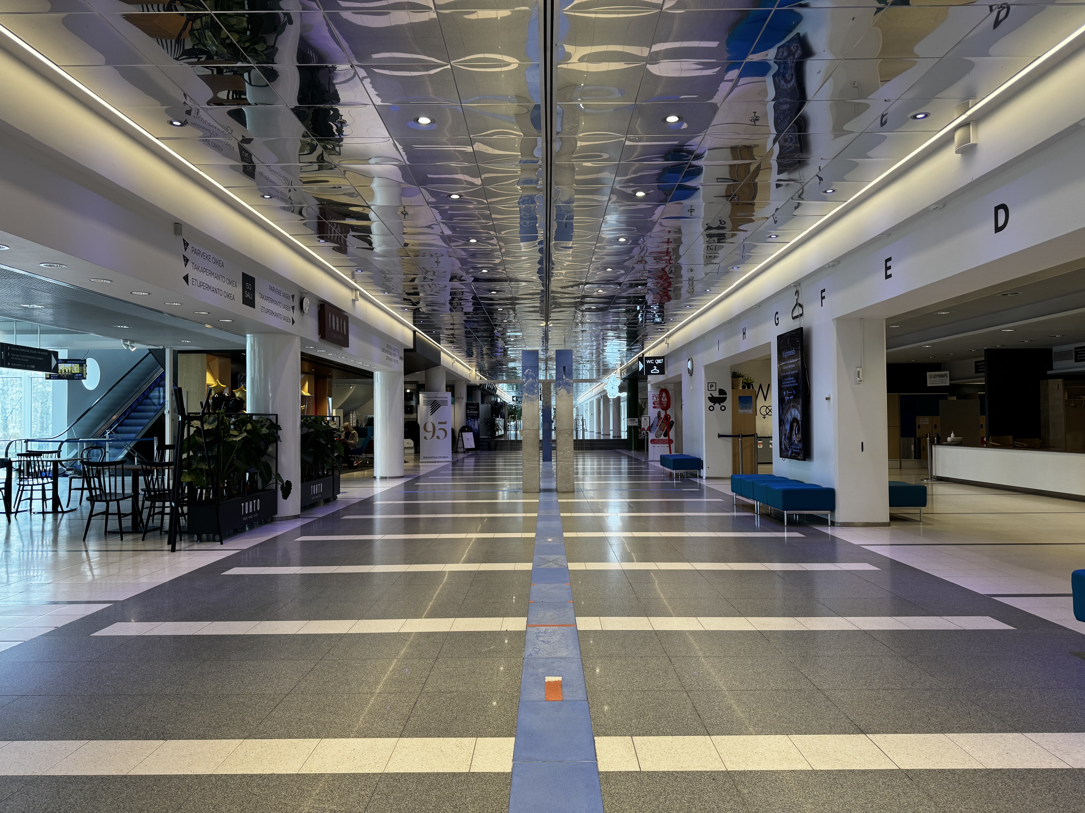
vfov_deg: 56.8
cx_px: 542
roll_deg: +0.7
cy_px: 406
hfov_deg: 71.6
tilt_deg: +0.6
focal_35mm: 24
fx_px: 752
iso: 160
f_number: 1.78
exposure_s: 1/100
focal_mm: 6.76
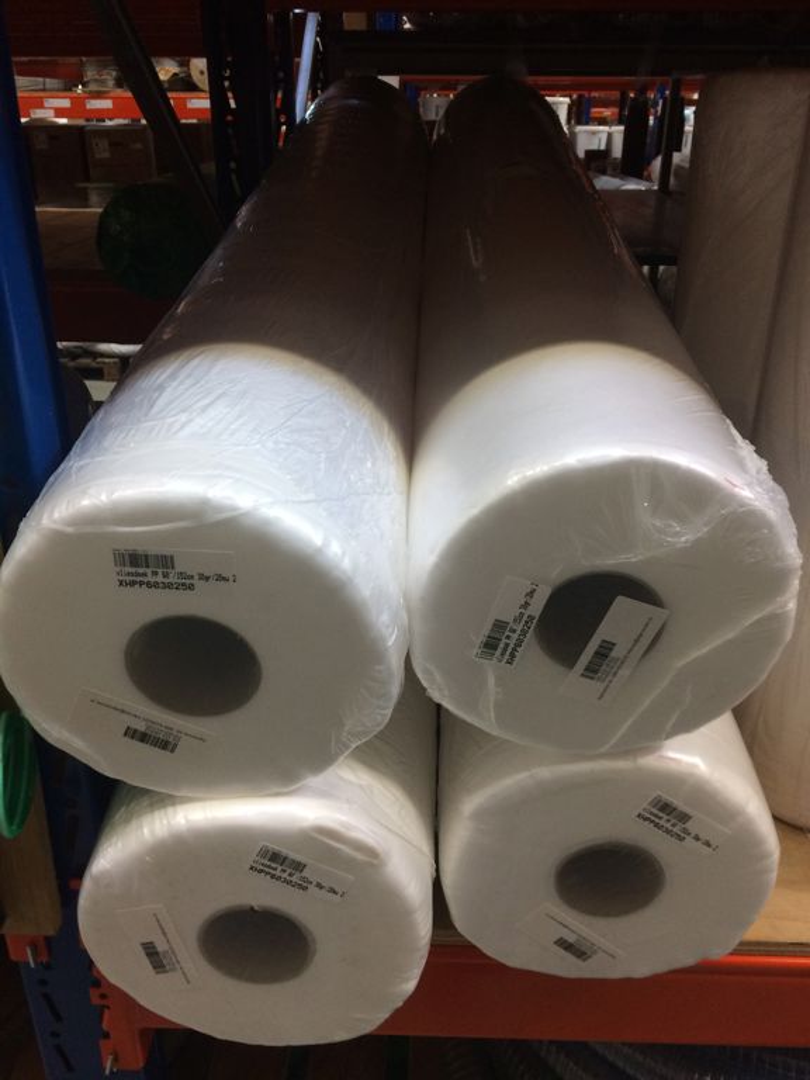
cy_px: 540
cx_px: 405
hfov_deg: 48.2
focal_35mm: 29
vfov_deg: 61.7
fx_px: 905
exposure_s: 1/33
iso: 80
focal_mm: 4.15
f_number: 2.2
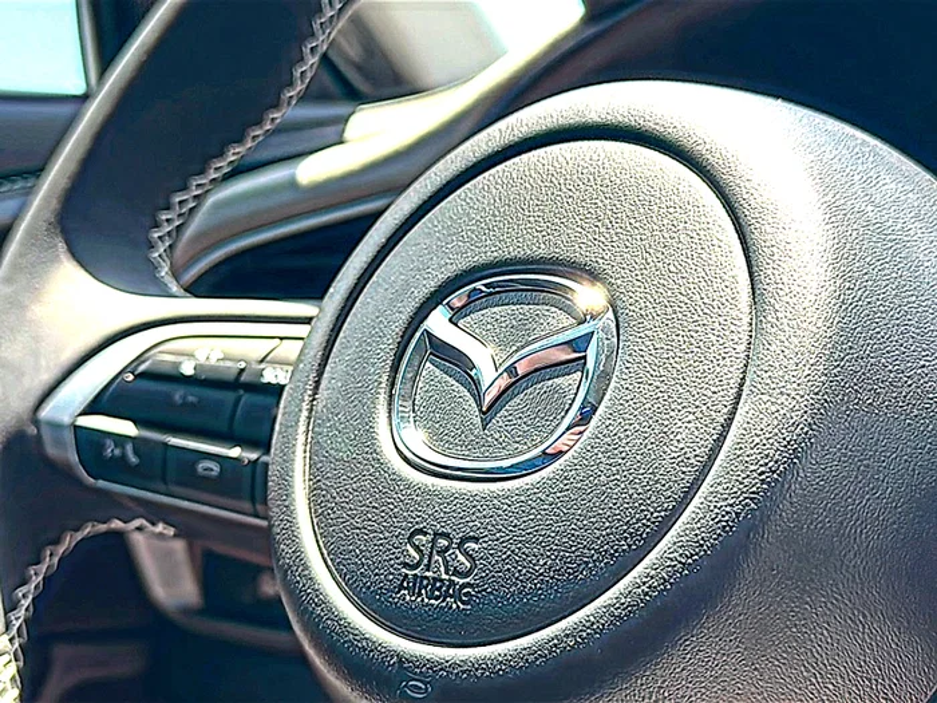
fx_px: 1299
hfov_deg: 39.7
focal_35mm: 48
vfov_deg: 30.3
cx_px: 468
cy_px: 352
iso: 80
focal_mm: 6.86
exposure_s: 1/328
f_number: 1.78
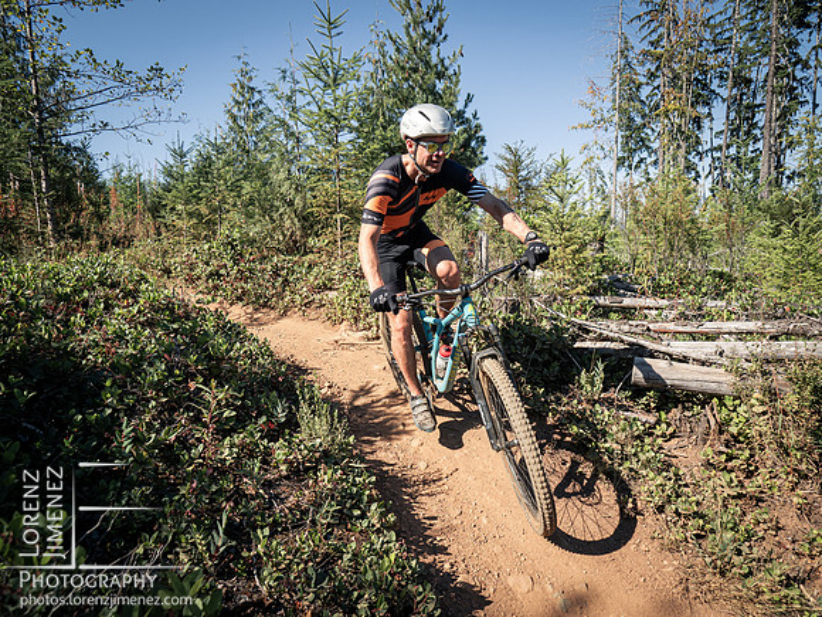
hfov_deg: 76.4
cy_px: 308
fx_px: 522
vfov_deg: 61.1
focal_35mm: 22
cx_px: 411
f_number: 3.5
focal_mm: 11
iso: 320
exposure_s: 1/1000
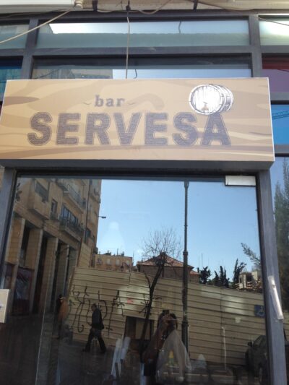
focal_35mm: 33
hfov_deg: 43.0
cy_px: 192
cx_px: 144
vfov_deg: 55.3
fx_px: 367
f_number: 2.4
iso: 50
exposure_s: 1/196
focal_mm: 4.12
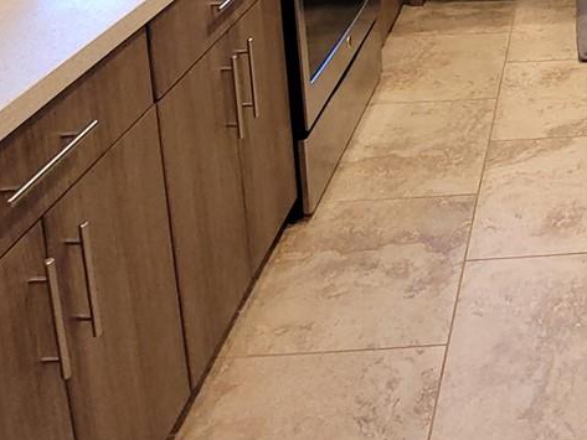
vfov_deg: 24.9
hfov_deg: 37.4
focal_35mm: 44
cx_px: 612
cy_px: -228
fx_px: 746
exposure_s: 1/17
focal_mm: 1.74
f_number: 2.2
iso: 160
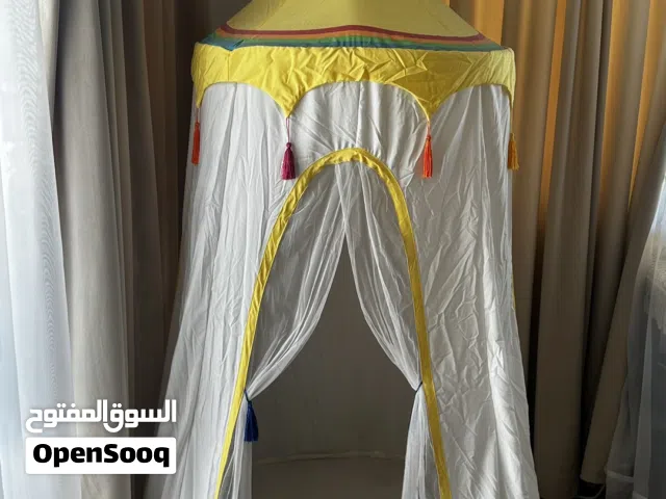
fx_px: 462
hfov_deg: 71.6
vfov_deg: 56.8
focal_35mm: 24
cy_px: 250
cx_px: 333
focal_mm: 6.86
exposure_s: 1/121
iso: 80
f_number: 1.78
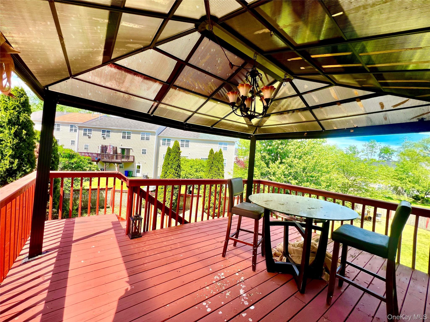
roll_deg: -4.3
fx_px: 161
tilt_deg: -1.2
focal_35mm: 13
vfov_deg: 89.9
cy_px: 161
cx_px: 215
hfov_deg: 106.2
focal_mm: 1.57
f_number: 1.8
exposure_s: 1/415
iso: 32
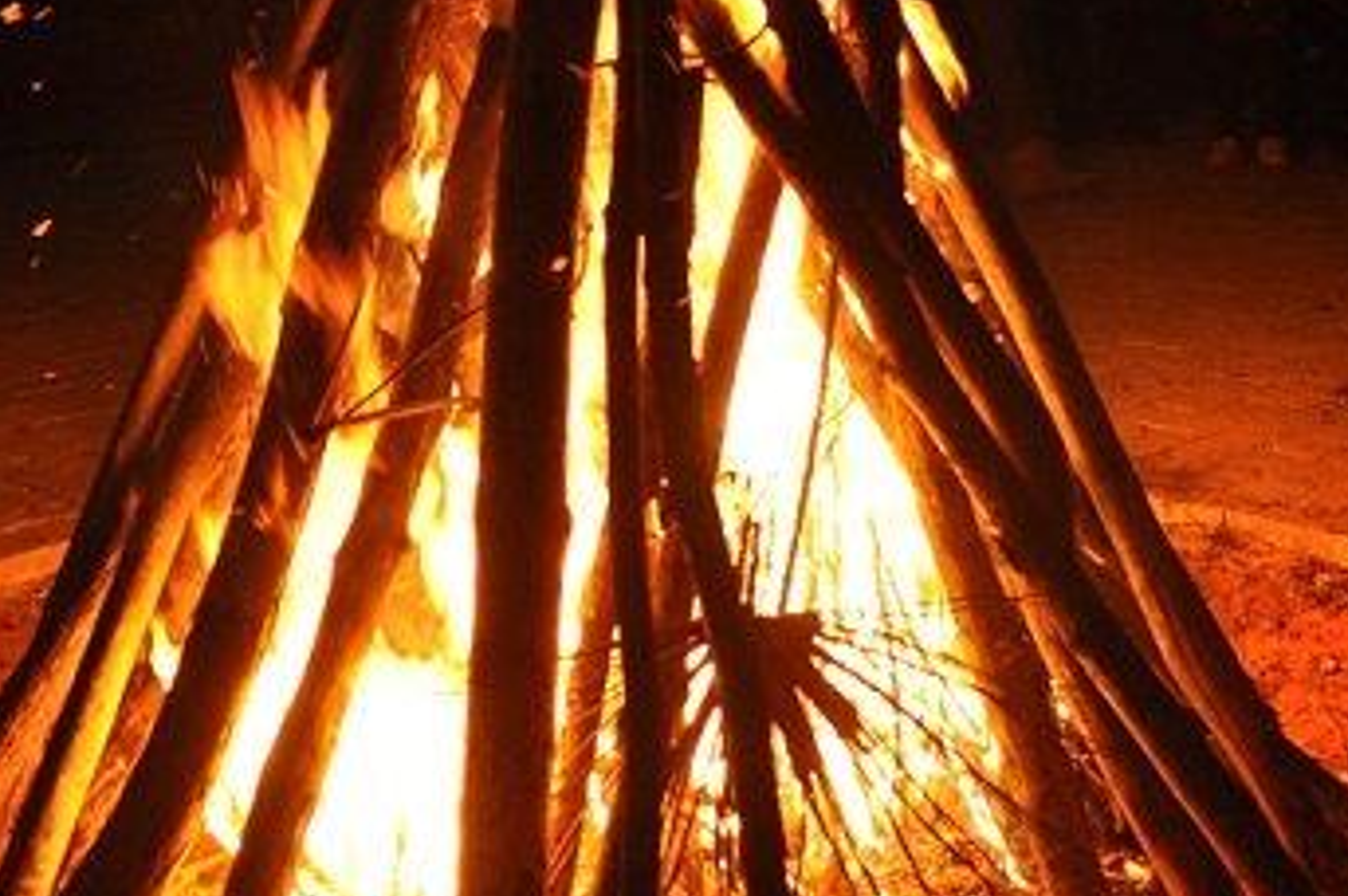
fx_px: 3030
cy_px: -55
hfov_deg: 24.9
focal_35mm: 81
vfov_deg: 16.4
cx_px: 444
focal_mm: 18
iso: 800
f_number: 4
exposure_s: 1/60
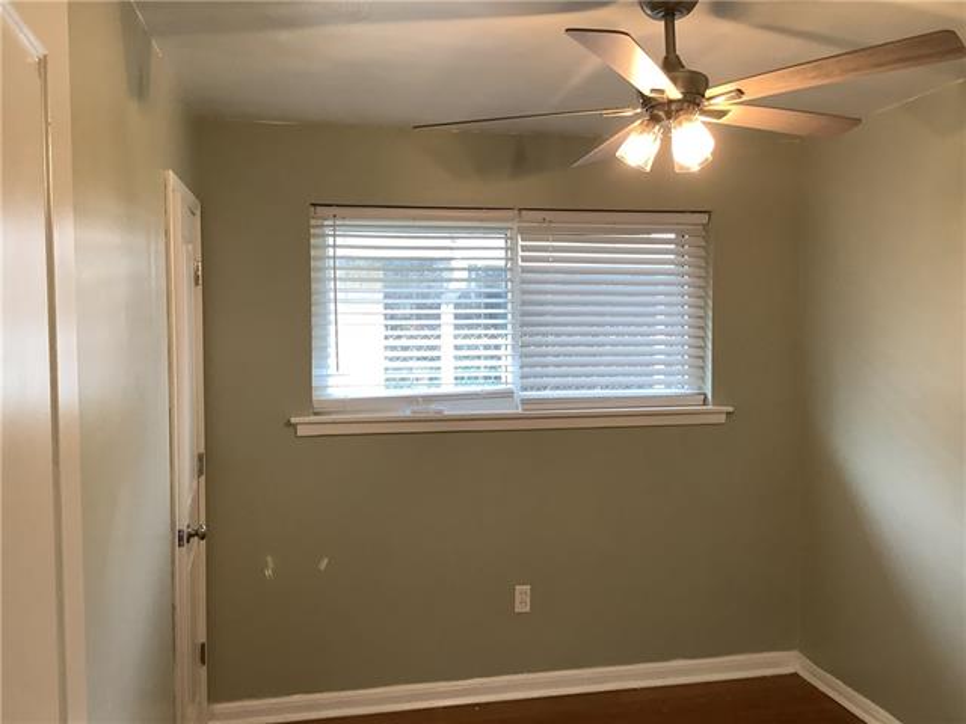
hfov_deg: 58.4
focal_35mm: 31
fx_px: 865
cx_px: 483
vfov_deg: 45.4
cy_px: 362
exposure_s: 1/60
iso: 100
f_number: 2.4
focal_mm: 3.3
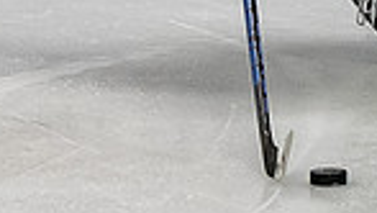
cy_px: -300
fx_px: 8985
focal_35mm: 898
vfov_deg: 1.4
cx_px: 343
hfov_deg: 2.4
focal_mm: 82
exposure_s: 1/800
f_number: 4
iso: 2000
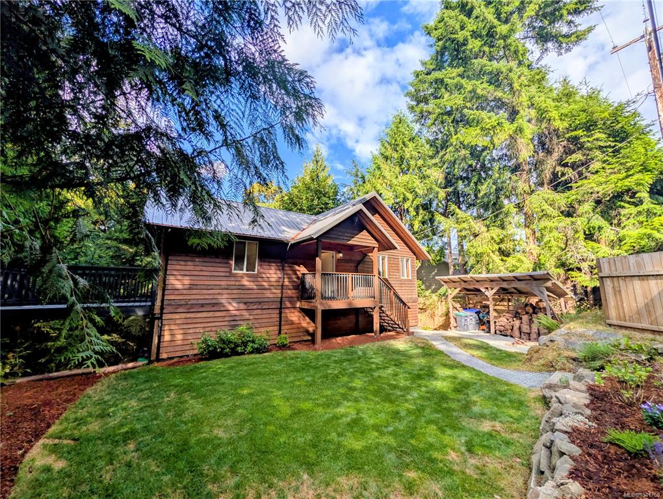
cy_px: 250
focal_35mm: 12
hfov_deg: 110.5
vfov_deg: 94.6
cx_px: 332
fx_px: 230
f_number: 1.7
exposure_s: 1/1919
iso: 47
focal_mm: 2.02
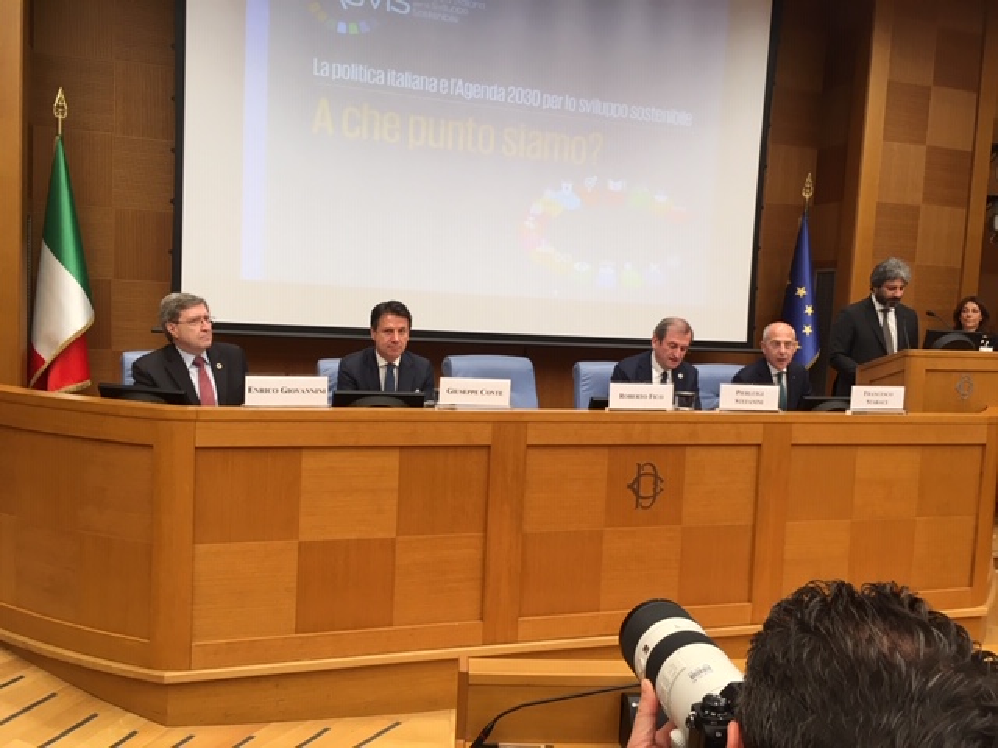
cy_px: 374
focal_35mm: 29
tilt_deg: -4.2
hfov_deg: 61.7
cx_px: 499
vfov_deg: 48.2
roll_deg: -2.8
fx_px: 836
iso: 32
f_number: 2.2
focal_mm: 4.15
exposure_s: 1/33
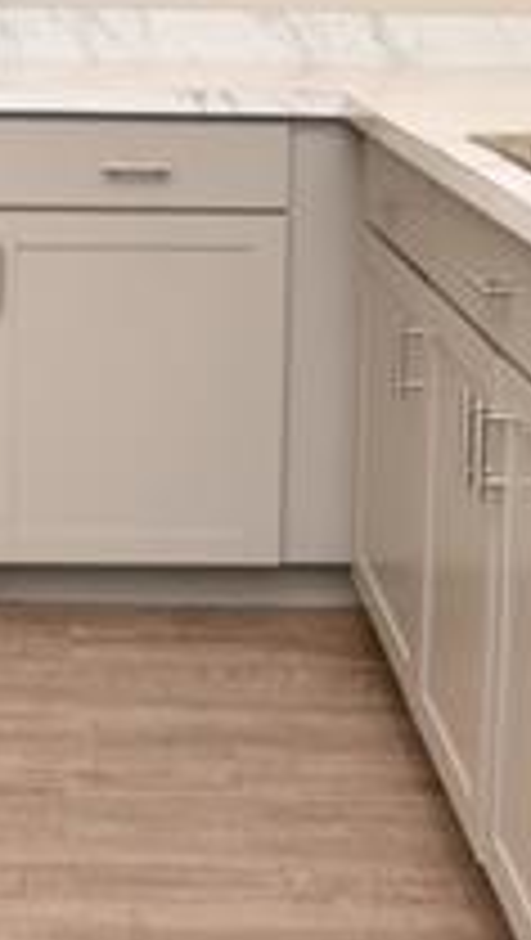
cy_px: 63
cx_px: 63
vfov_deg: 26.4
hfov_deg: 15.6
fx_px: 1922
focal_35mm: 77
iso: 200
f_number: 4
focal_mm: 10
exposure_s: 1/60
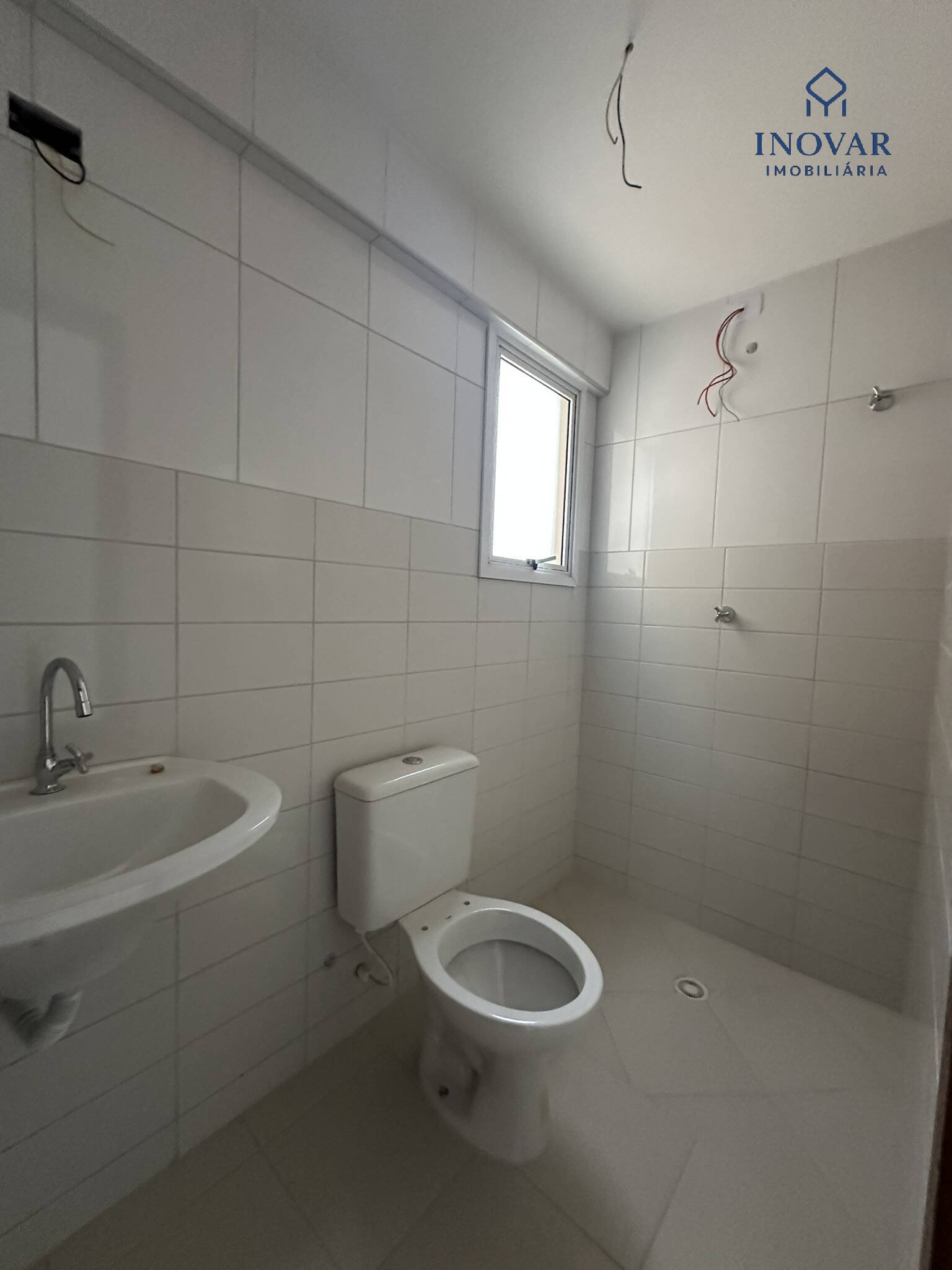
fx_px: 513
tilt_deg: -2.5
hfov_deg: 85.7
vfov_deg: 102.1
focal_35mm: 14
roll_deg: -4.5
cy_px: 635
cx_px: 476
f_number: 2.2
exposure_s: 1/60
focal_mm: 2.22
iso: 640
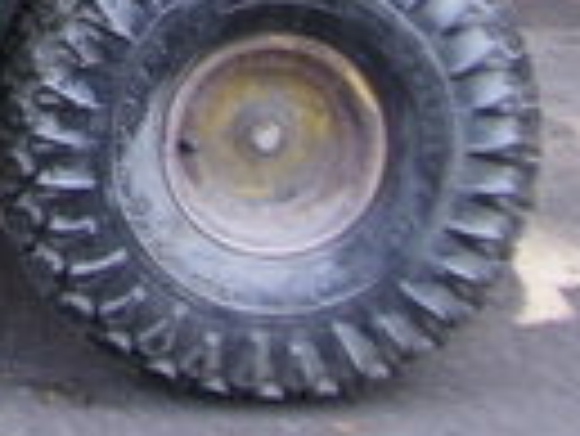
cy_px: -324
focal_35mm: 156
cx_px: -593
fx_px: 2616
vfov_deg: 9.1
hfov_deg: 11.4
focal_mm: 6
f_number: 2.7
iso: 80
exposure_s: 1/250
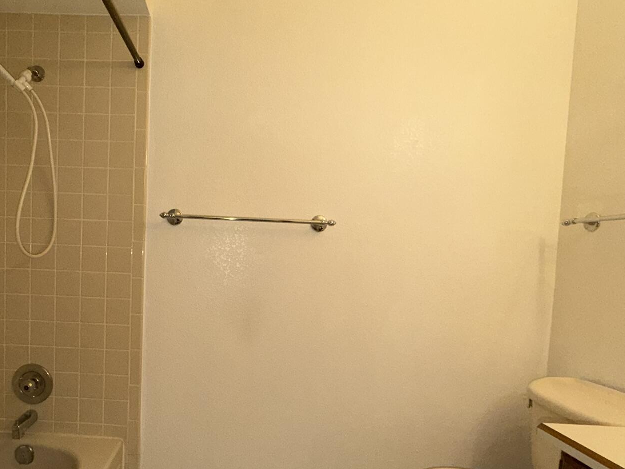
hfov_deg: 72.3
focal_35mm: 23
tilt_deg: -3.3
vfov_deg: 58.6
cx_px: 224
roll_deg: -2.1
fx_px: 415
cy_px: 271
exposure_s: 1/120
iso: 160
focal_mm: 2.22
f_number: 2.2
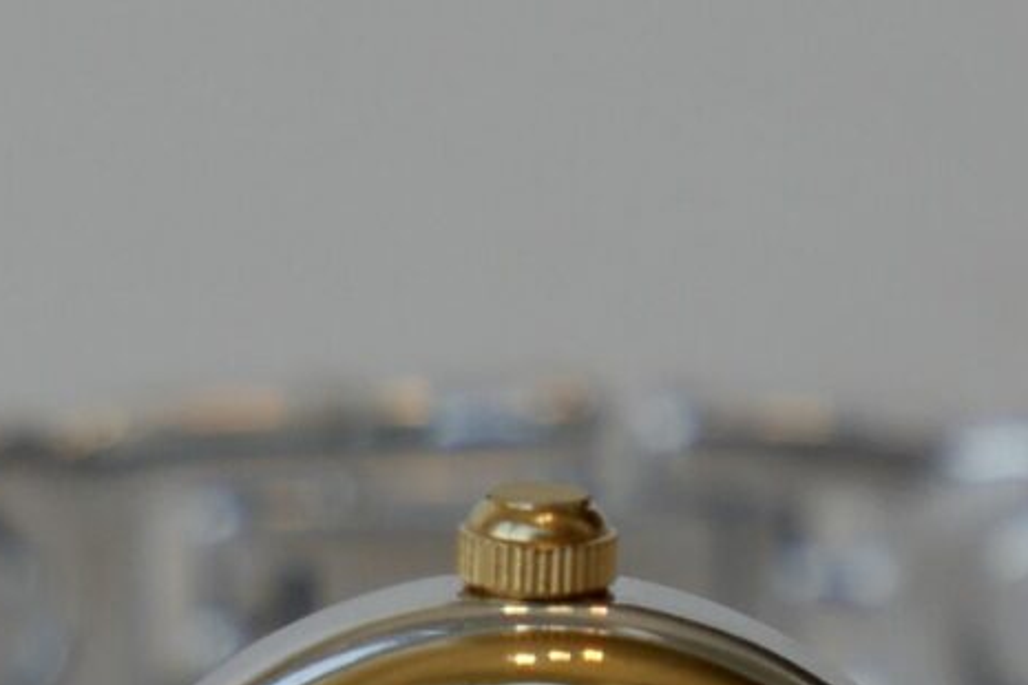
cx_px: 502
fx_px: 15390
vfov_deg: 2.6
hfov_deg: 3.8
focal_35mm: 539
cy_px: 495
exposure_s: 1/160
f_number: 5.6
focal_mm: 47
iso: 200
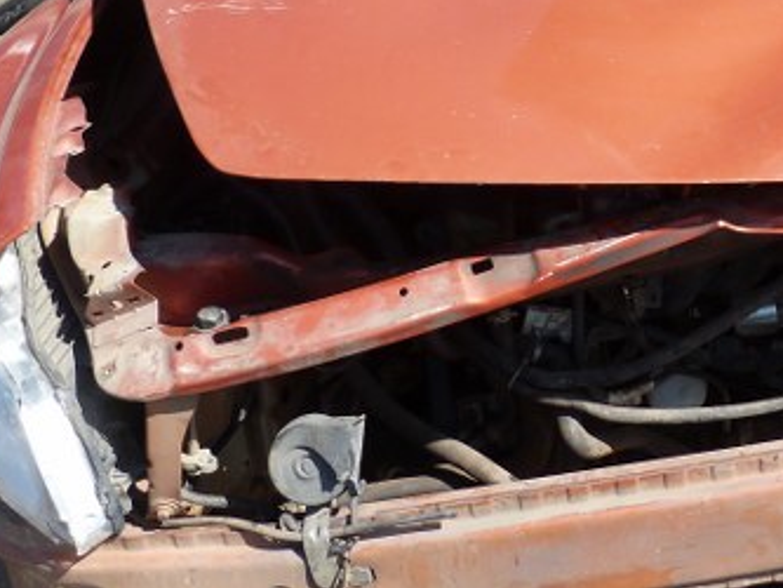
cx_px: 720
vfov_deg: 23.9
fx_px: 1358
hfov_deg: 30.6
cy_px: 92
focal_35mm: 60
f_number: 4
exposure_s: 1/200
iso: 80
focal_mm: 4.5
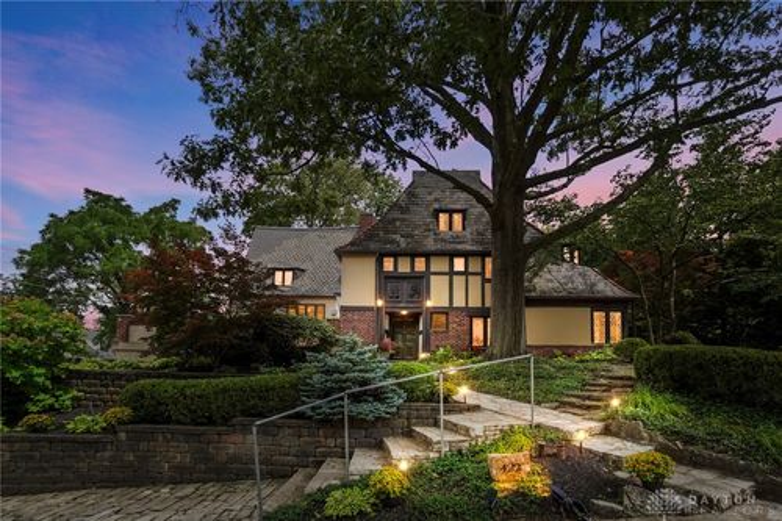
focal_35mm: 15
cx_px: 391
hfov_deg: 100.4
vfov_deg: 77.3
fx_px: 326
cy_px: 260
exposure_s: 1/640
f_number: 4
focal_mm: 10
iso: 100
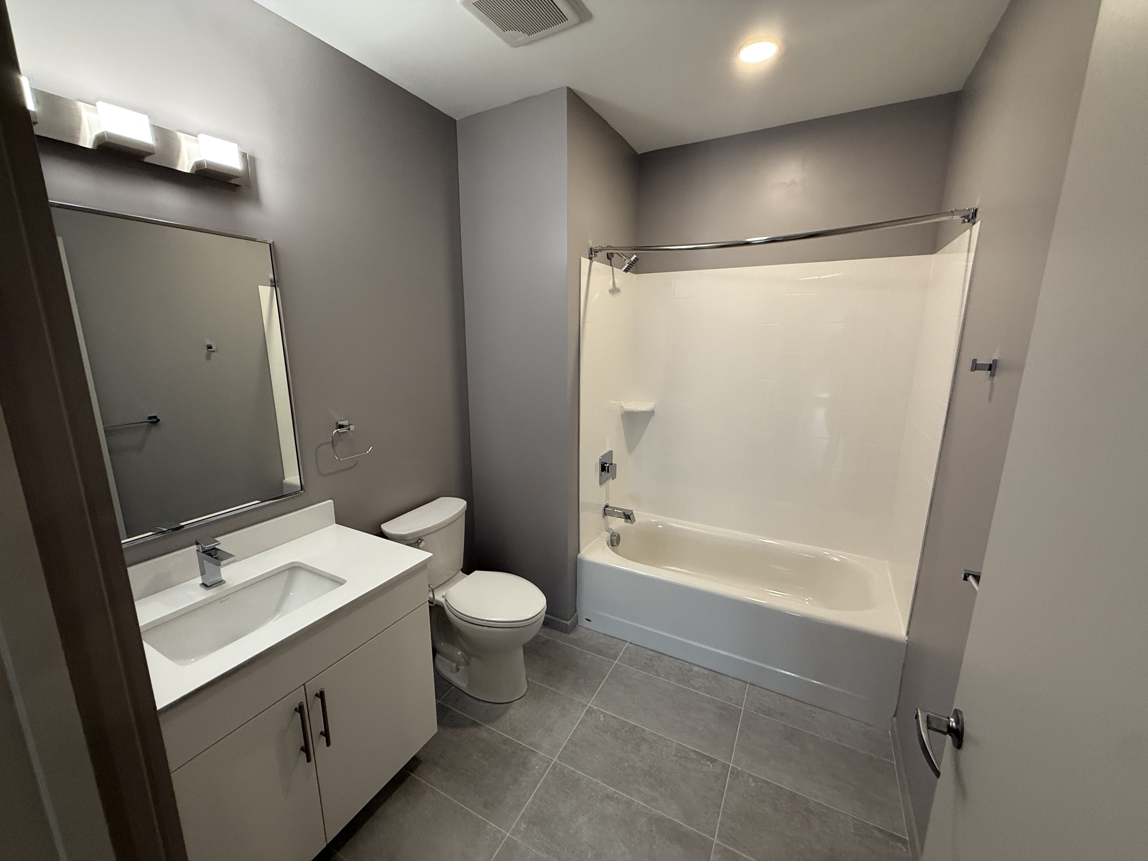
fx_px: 464
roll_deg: +0.1
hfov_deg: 102.1
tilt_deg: -11.8
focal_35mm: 14
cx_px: 574
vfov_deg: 85.7
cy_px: 430
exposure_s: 1/60
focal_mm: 2.22
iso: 250
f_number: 2.2
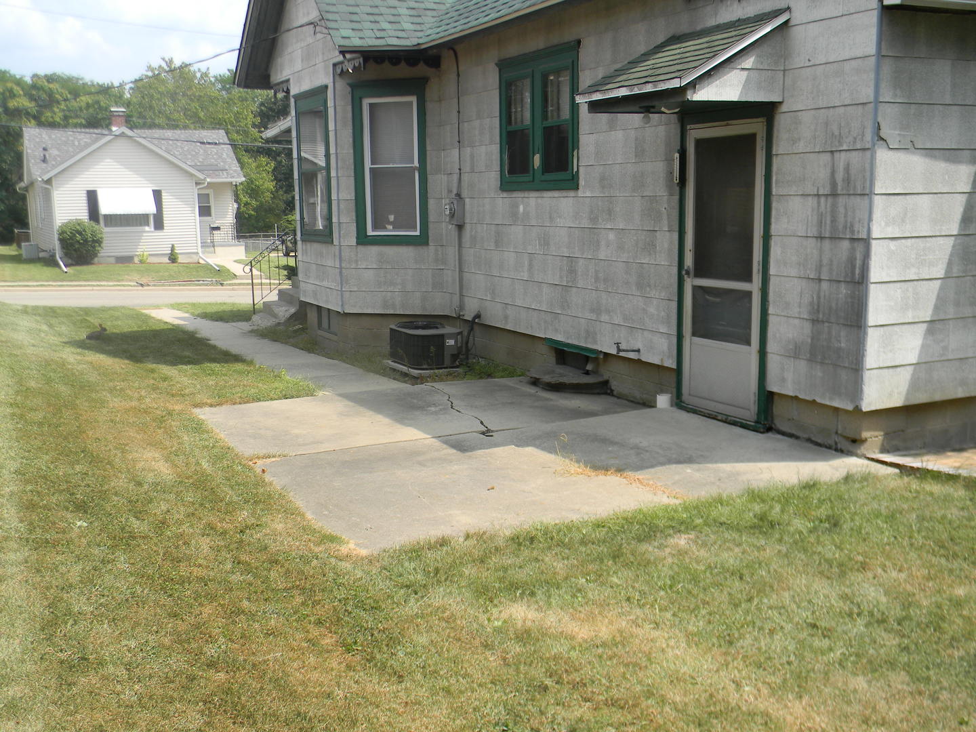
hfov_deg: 51.4
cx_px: 488
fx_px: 1015
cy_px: 366
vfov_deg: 39.7
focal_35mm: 36
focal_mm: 6.4
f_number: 3.7
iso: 80
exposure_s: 1/483
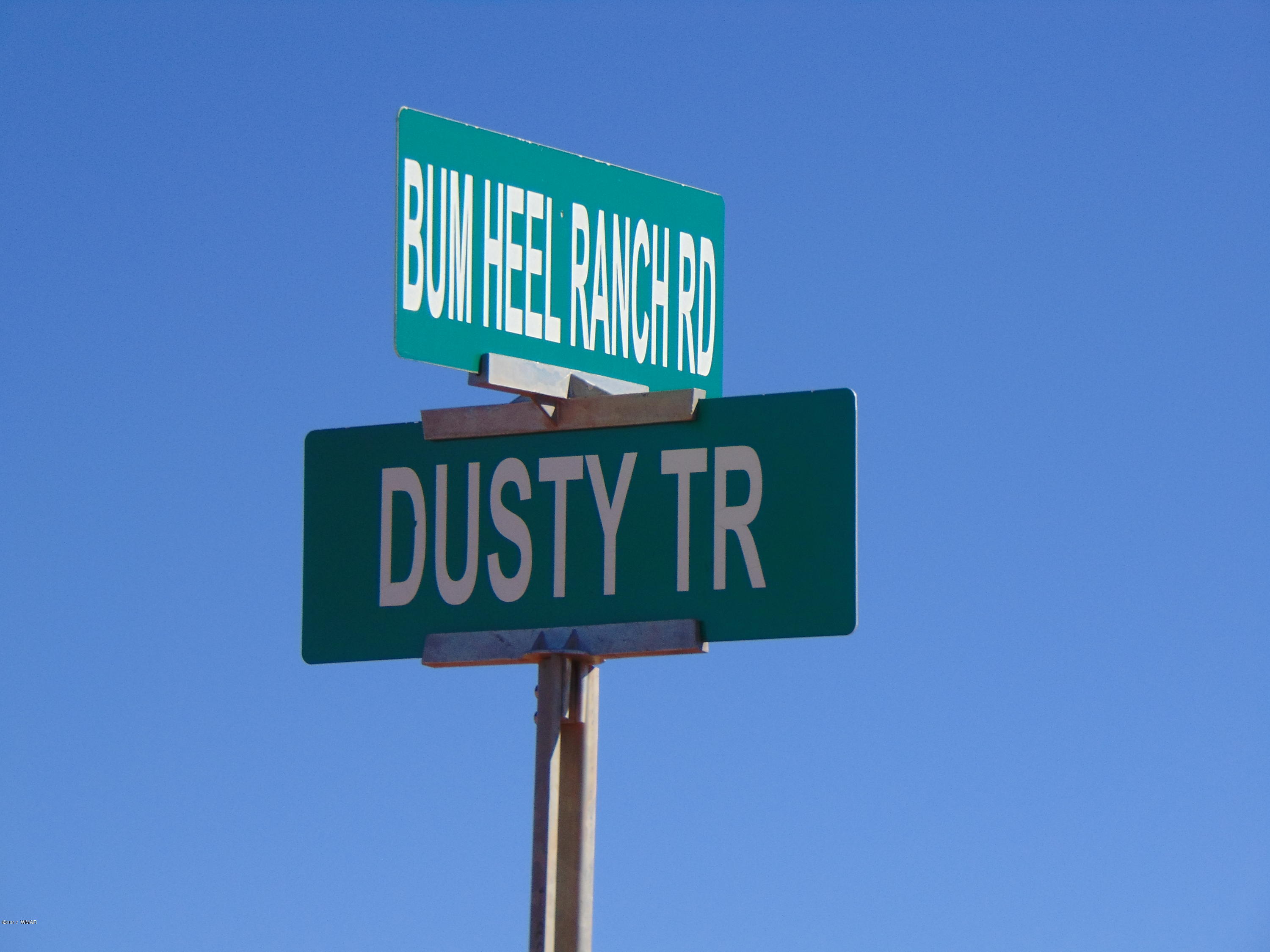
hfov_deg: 12.0
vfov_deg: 9.1
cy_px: 476
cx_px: 635
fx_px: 6017
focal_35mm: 164
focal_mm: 29.5
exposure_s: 1/800
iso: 80
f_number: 4
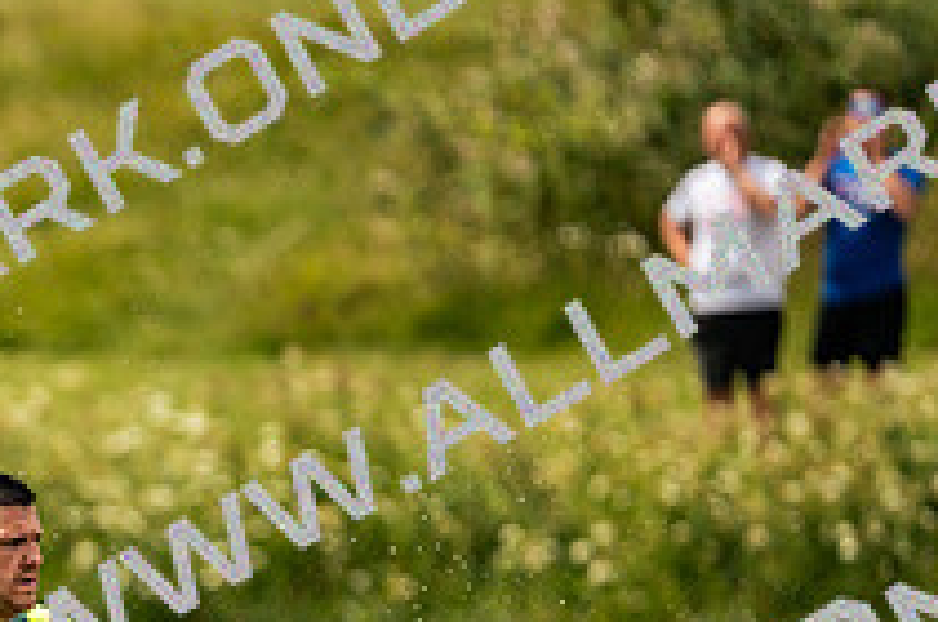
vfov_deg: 0.8
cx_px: -325
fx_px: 43004
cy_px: 762
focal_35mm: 1653
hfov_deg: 1.2
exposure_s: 1/2000
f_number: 6.3
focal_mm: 600
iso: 250
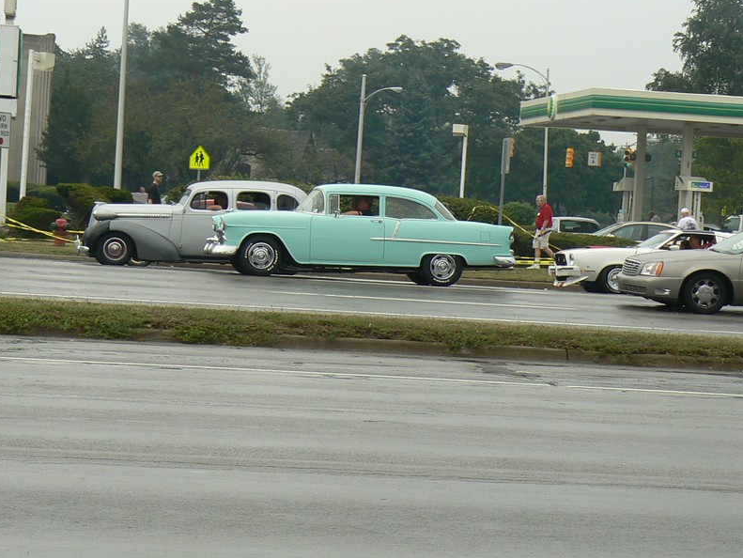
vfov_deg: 15.7
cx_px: 370
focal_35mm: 94
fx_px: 2019
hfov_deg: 20.9
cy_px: 277
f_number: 5.6
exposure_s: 1/250
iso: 80
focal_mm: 11.2
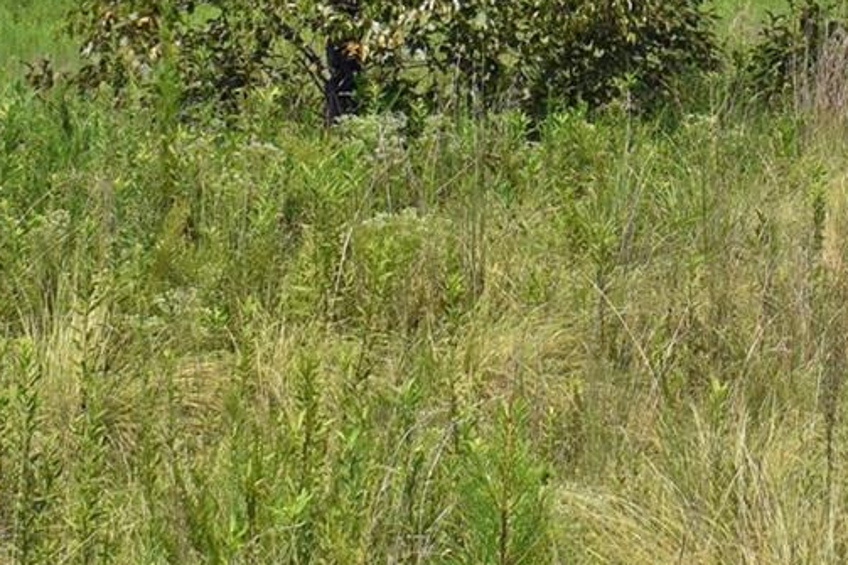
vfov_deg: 12.3
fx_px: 2590
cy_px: -45
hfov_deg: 18.3
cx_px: 762
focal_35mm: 110
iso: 200
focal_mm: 18
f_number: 10
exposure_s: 1/400
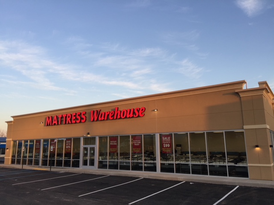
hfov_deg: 61.7
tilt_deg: +10.5
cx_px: 137
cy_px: 102
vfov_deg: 48.2
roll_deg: +2.2
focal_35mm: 29
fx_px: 230
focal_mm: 4.15
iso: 32
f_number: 2.2
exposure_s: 1/412
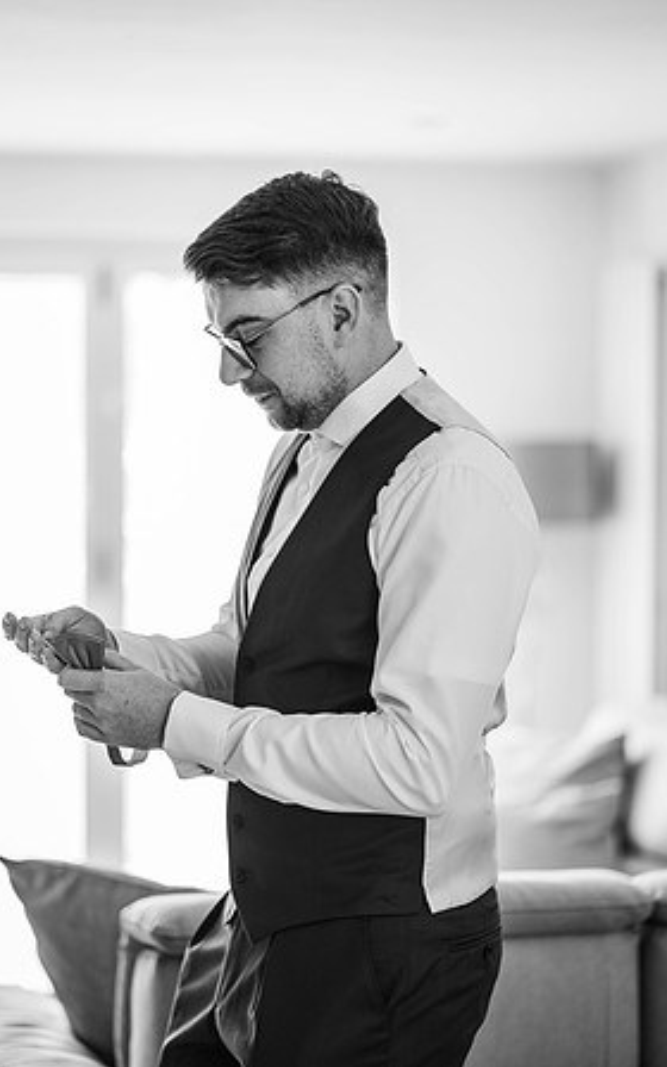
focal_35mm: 87
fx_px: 2530
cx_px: 318
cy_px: 534
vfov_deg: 23.8
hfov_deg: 15.0
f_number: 1.8
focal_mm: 85
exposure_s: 1/200
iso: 360
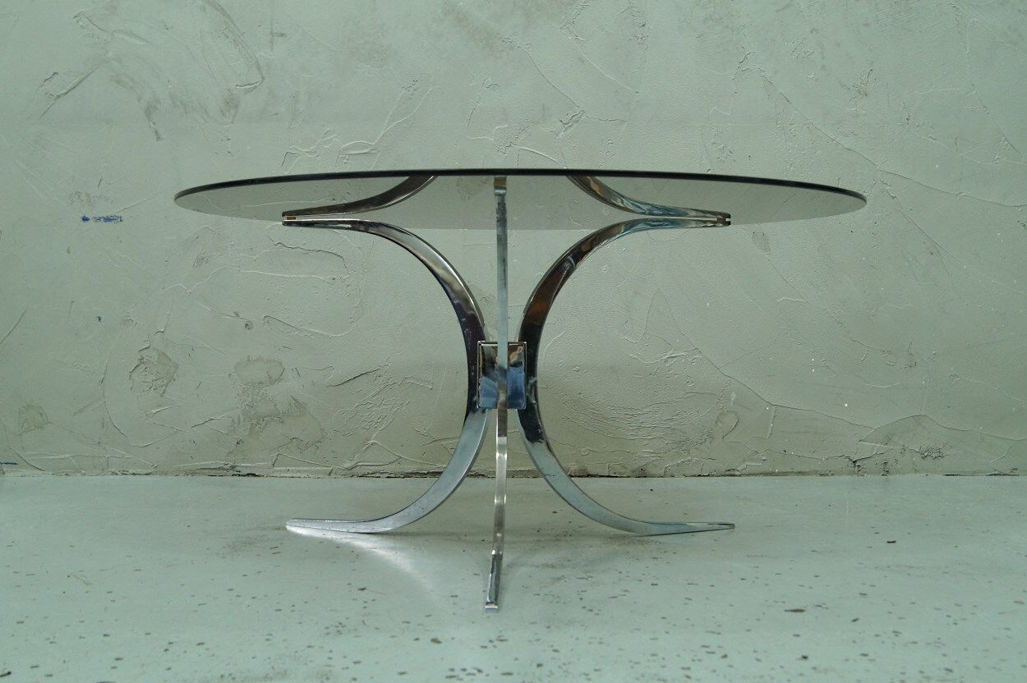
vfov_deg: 31.9
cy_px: 342
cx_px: 514
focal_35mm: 42
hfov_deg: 46.4
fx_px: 1197
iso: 400
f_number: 6.3
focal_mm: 28
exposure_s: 1/20
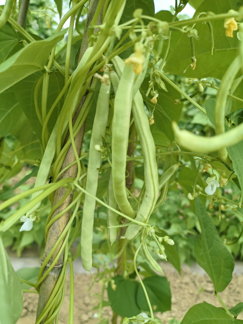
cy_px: 162
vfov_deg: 65.3
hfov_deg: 51.3
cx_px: 122
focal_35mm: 27
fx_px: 253
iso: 64
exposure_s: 1/1000
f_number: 1.9
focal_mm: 5.52
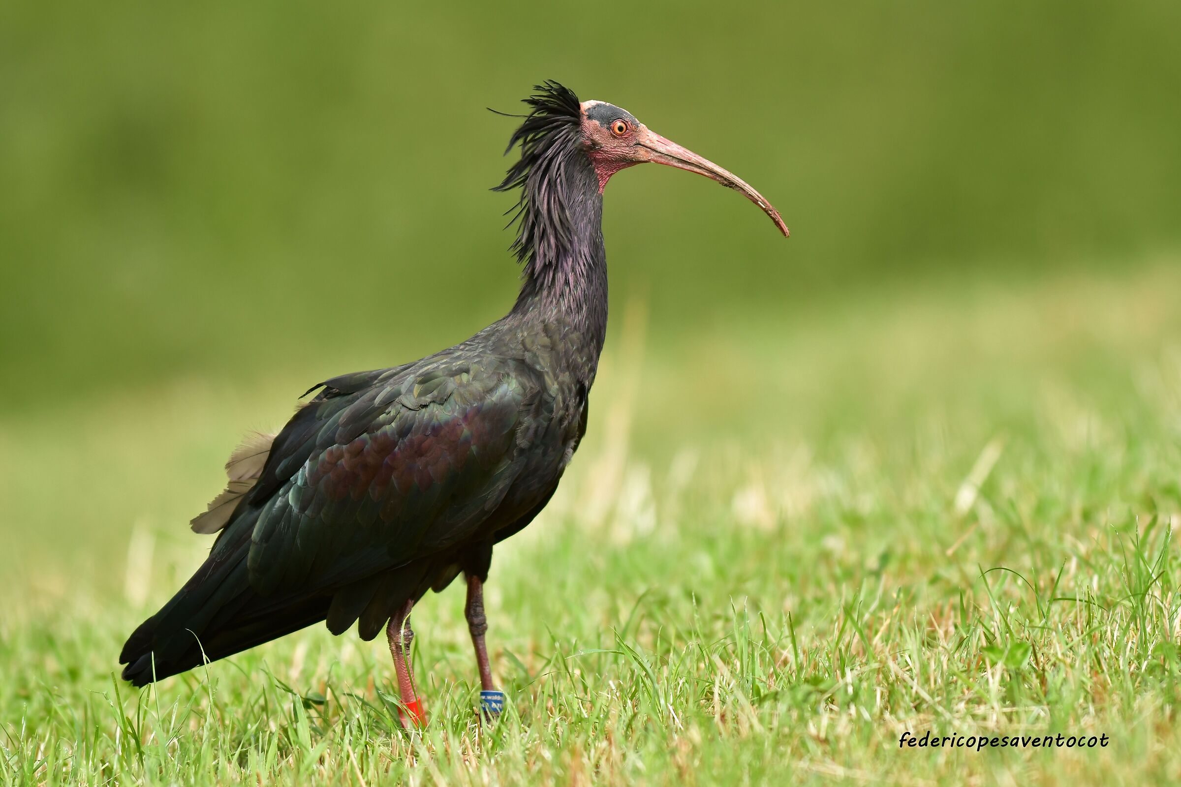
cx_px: 590
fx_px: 20666
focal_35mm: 630
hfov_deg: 3.3
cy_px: 394
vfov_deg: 2.2
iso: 280
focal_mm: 420
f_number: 4
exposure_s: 1/1000
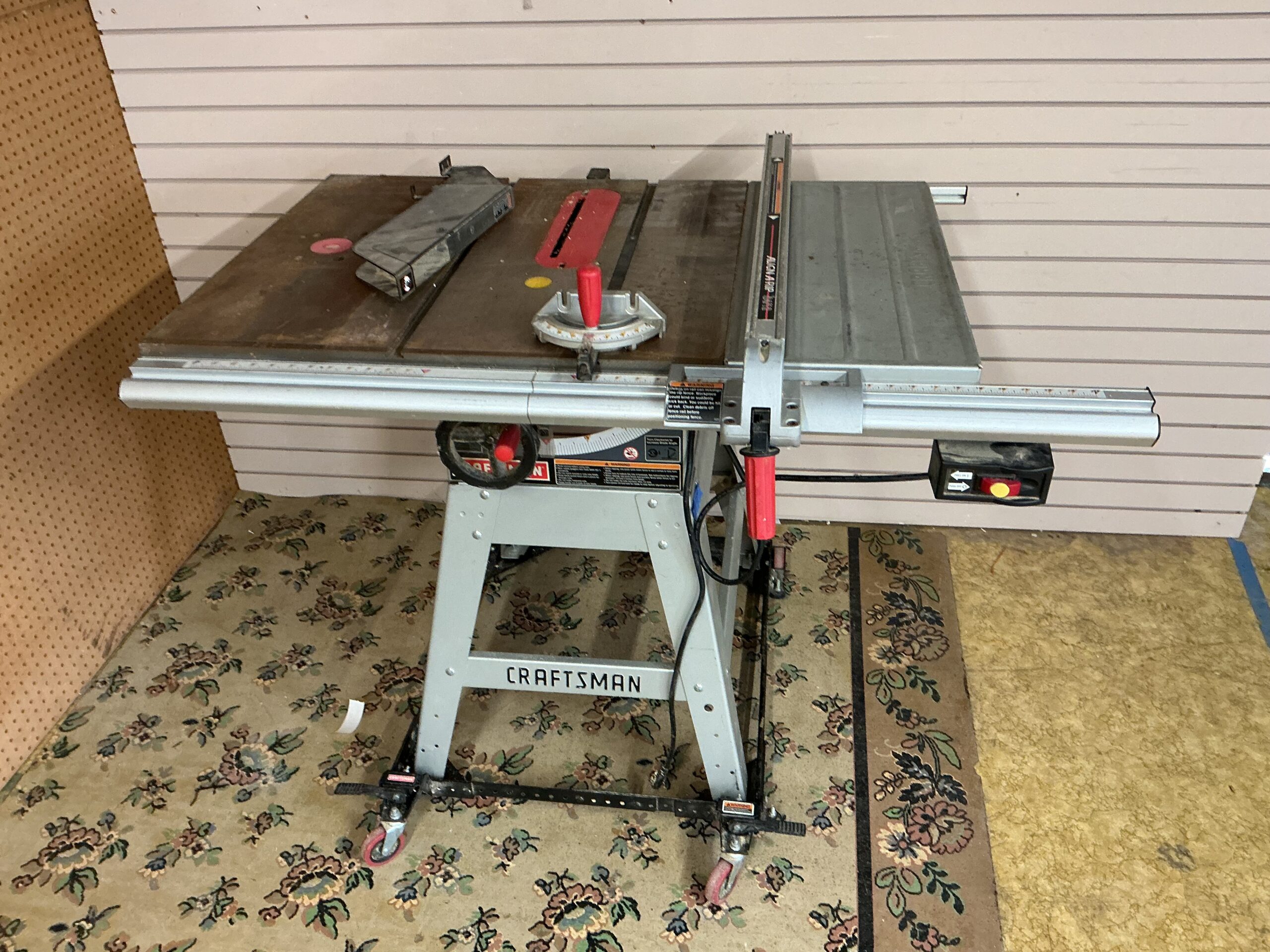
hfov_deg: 61.7
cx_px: 635
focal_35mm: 29
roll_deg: +3.2
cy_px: 476
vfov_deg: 48.2
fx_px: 1064
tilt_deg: -34.3
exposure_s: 1/60
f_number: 1.8
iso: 160
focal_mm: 3
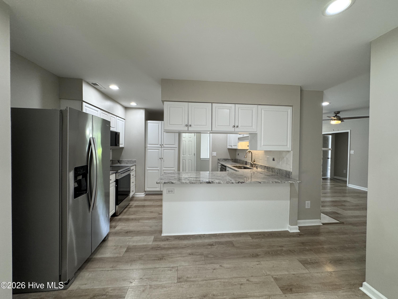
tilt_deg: -1.4
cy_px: 150
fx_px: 161
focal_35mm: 14
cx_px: 199
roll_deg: -1.0
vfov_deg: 85.7
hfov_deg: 102.1
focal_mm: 2.22
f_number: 2.2
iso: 200
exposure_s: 1/120
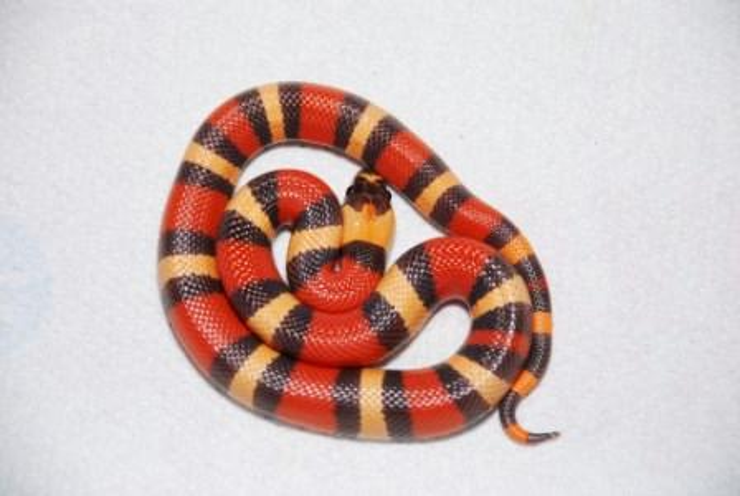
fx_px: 4168
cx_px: 370
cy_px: 248
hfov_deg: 10.1
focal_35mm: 202
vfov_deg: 6.8
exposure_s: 1/125
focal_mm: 135
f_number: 7.1
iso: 200
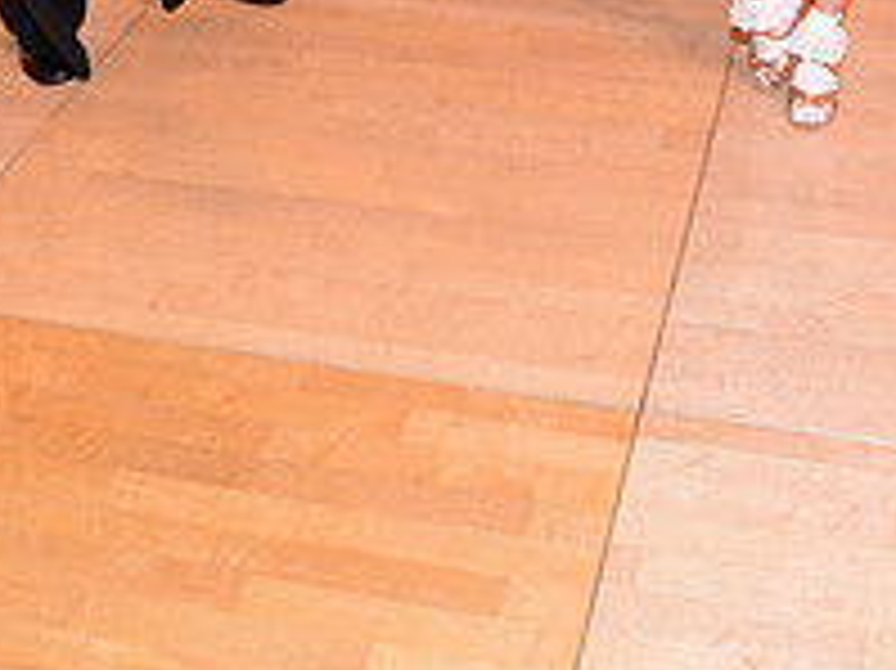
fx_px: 2173
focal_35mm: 84
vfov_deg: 15.5
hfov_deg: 23.3
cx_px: 362
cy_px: -463
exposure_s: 1/200
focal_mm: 30
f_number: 5
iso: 1250
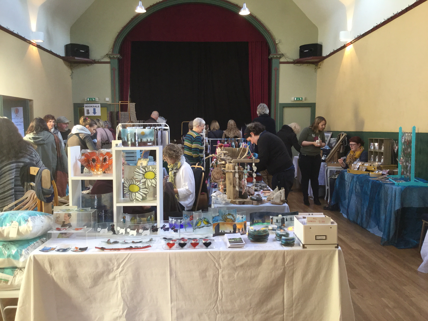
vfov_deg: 45.4
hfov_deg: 58.4
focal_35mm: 31
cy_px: 160
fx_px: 383
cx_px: 214
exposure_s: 1/33
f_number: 2.4
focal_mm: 3.3
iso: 125
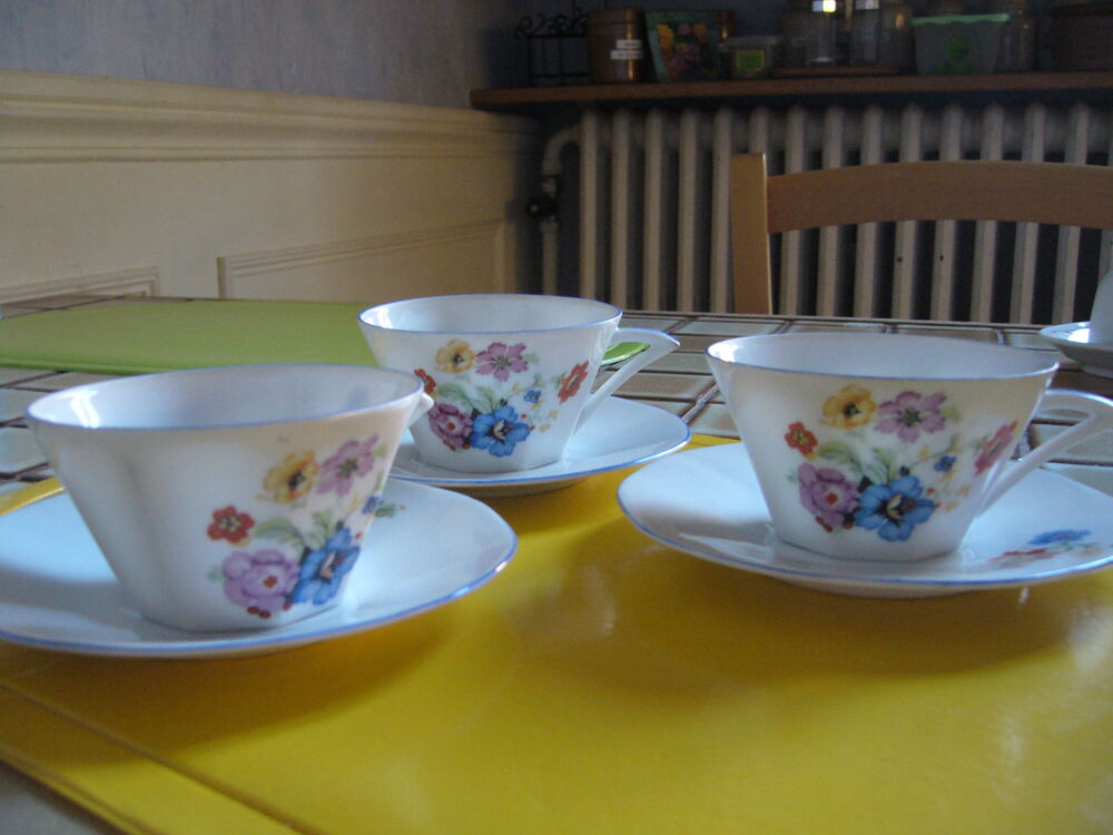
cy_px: 418
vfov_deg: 40.7
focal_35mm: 35
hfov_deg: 52.6
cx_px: 556
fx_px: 1125
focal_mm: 5.8
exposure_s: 1/8
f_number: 2.8
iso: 200
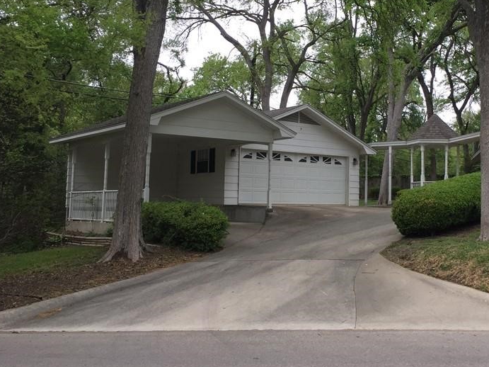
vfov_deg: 33.4
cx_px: 333
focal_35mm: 43
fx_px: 607
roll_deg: -2.2
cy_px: 138
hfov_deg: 43.1
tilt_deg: +6.0
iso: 32
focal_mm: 4.15
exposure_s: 1/455
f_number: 2.2
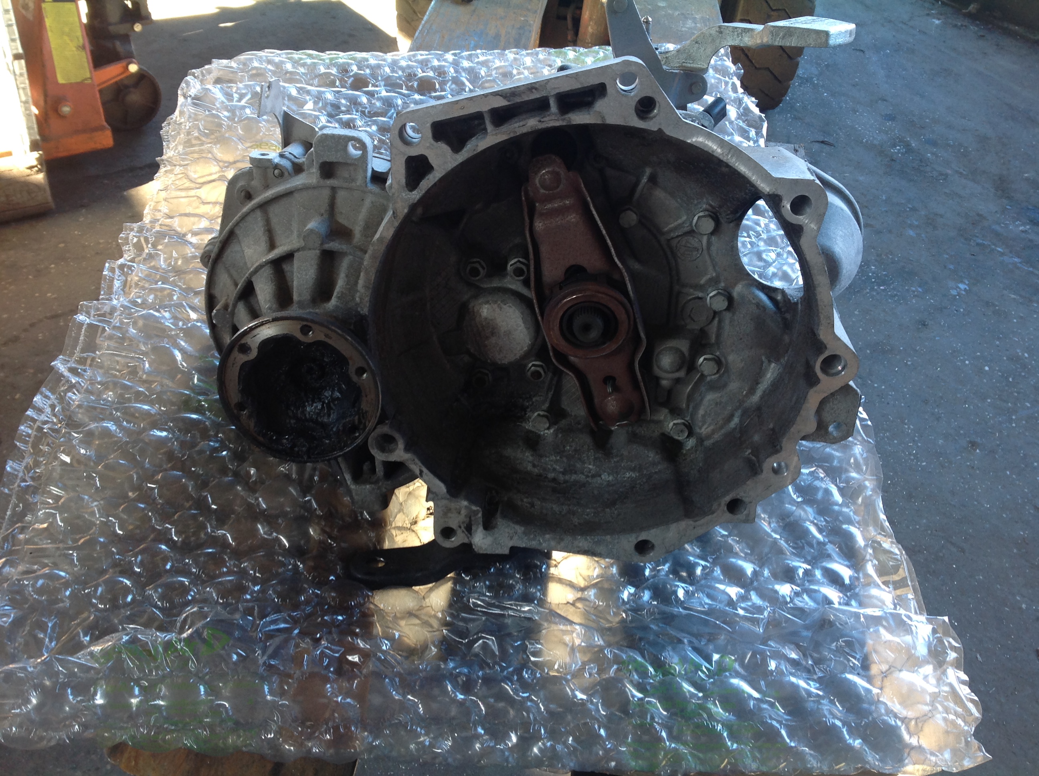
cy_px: 388
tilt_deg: -38.8
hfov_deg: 52.7
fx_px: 1049
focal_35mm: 35
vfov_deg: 40.6
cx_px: 520
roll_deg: -7.4
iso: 64
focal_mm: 4.28
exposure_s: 1/30
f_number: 2.4
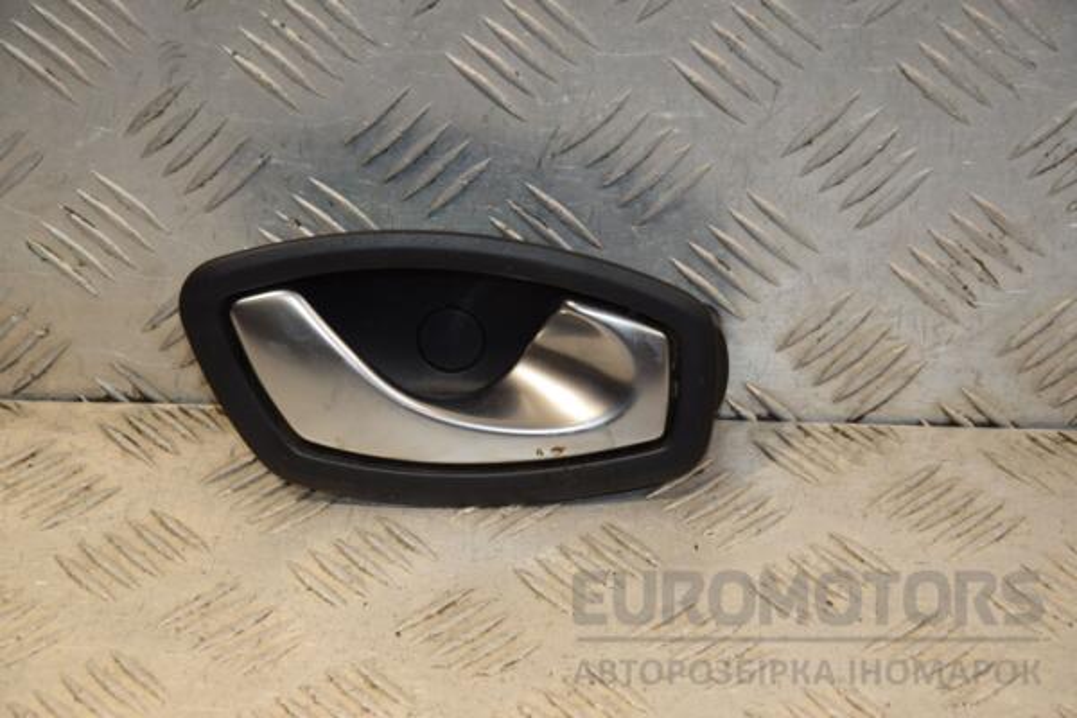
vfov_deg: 10.2
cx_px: 538
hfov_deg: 15.2
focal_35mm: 135
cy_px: 359
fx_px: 4038
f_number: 8
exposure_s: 1/200
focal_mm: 90
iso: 800
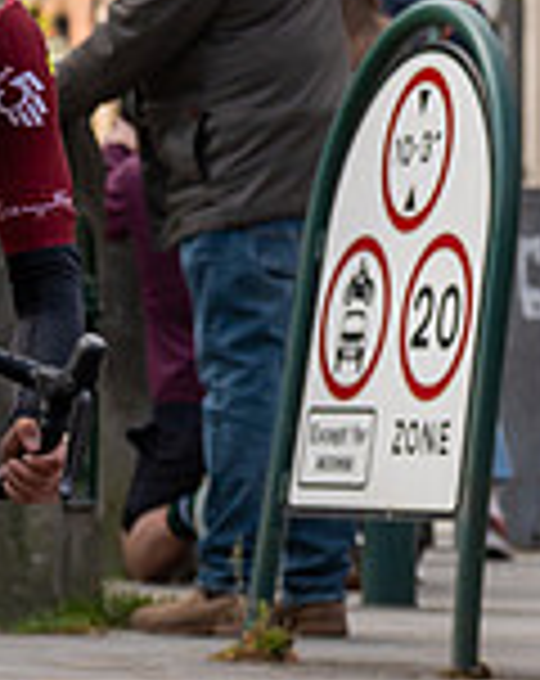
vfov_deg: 4.0
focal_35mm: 481
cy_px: -52
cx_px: 146
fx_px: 9648
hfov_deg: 3.2
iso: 160
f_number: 4
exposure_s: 1/1000
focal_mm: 70
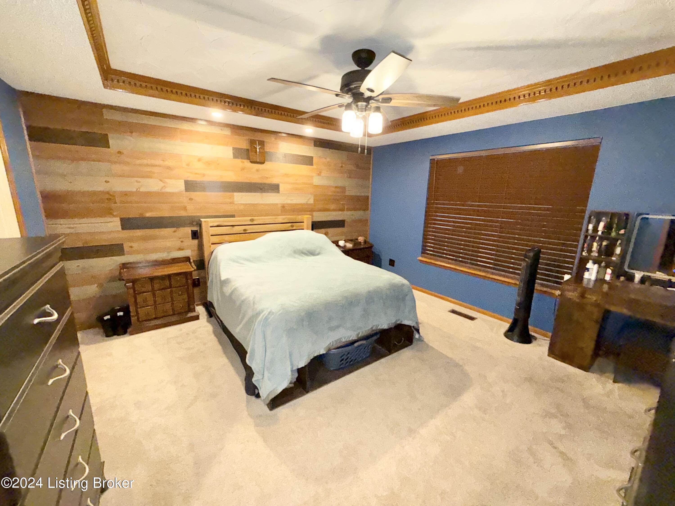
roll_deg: -1.5
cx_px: 338
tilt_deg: -12.6
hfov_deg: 102.1
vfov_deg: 85.7
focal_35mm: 14
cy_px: 253
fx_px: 273
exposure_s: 1/60
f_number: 2.2
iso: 640
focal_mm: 2.22
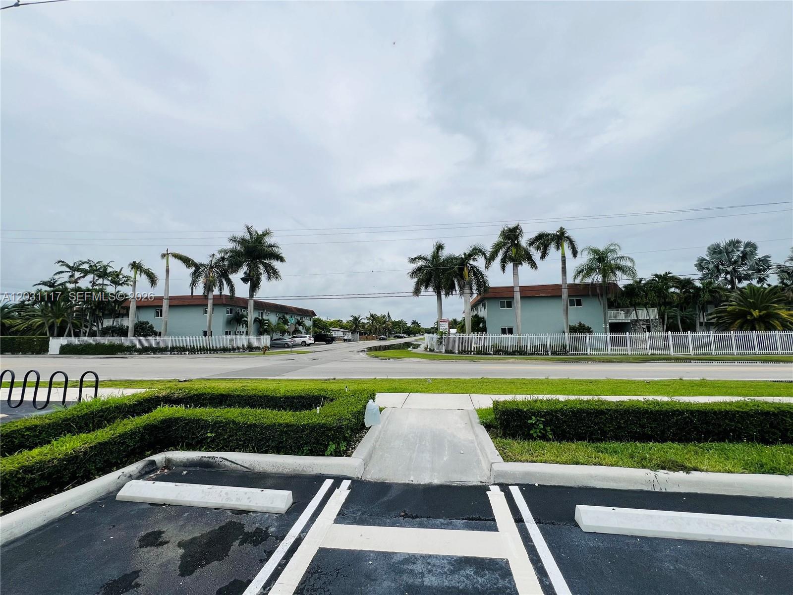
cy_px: 298
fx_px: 298
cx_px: 396
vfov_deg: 89.9
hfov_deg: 106.2
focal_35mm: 13
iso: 32
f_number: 1.8
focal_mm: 1.57
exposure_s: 1/2660
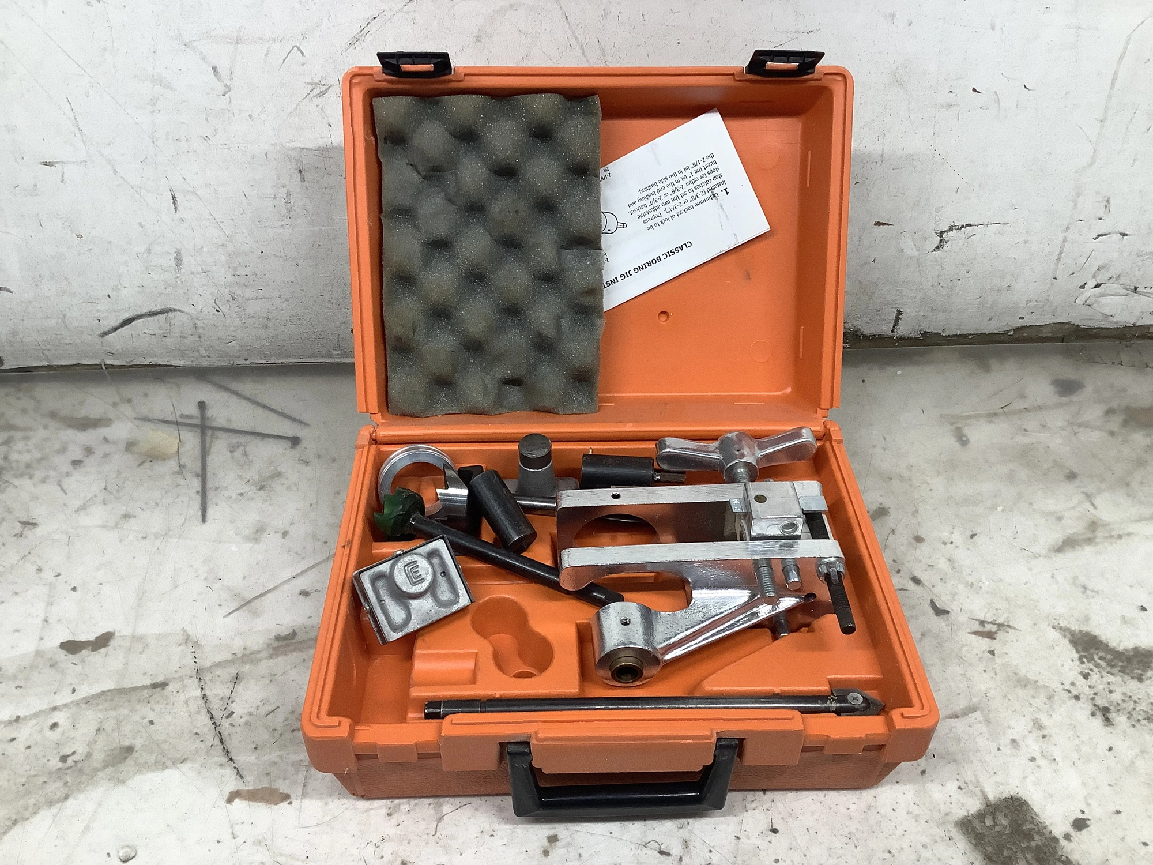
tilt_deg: -40.5
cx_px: 576
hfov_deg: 58.4
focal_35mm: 31
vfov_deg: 45.4
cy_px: 432
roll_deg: -1.6
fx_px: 1033
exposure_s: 1/120
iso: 100
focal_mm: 3.3
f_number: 2.4
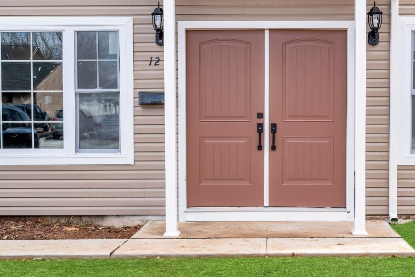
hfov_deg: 39.3
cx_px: 267
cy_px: 122
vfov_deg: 27.0
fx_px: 576
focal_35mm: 50
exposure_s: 1/100
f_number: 8
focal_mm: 29
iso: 400
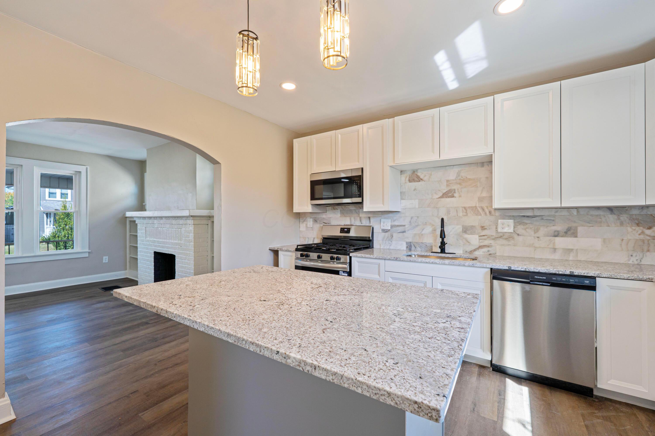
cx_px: 328
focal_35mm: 14
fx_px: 255
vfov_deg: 81.2
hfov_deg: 104.3
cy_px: 218
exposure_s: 1/80
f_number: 8
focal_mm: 14
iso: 250
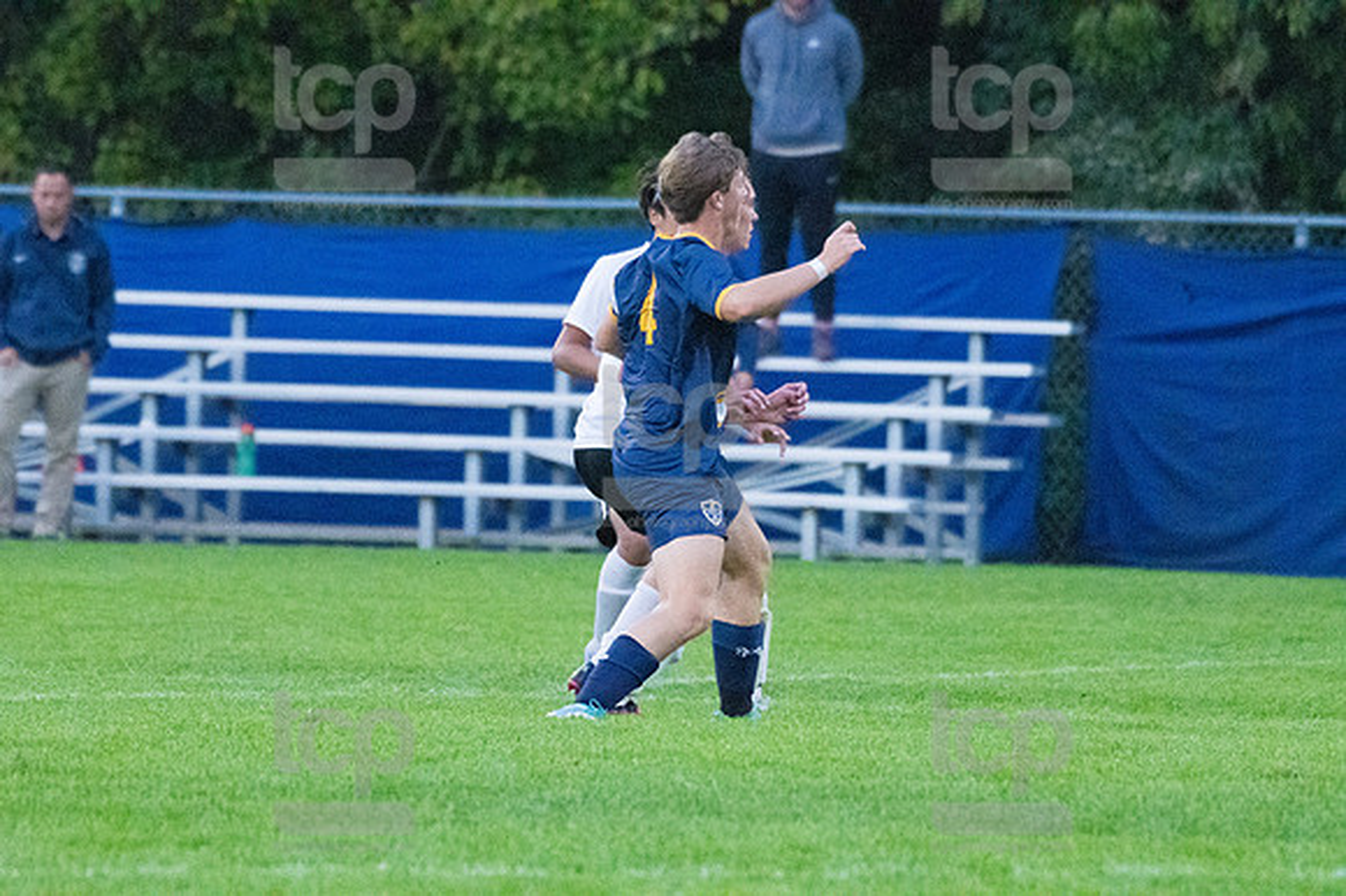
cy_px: 448
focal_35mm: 435
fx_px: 16254
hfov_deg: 4.7
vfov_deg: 3.2
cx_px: 673
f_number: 5.6
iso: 6400
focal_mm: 290
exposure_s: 1/2000
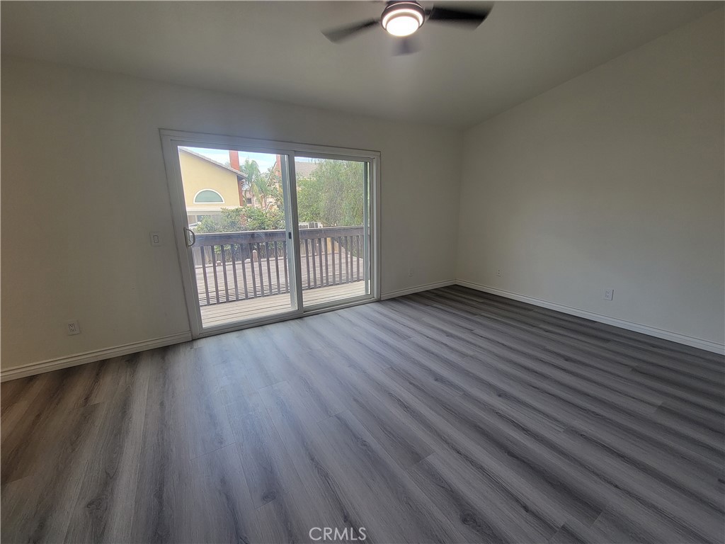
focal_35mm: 13
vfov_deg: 89.9
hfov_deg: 106.2
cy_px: 272
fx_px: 272
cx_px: 362
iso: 50
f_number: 2.2
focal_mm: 2.2
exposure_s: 1/60
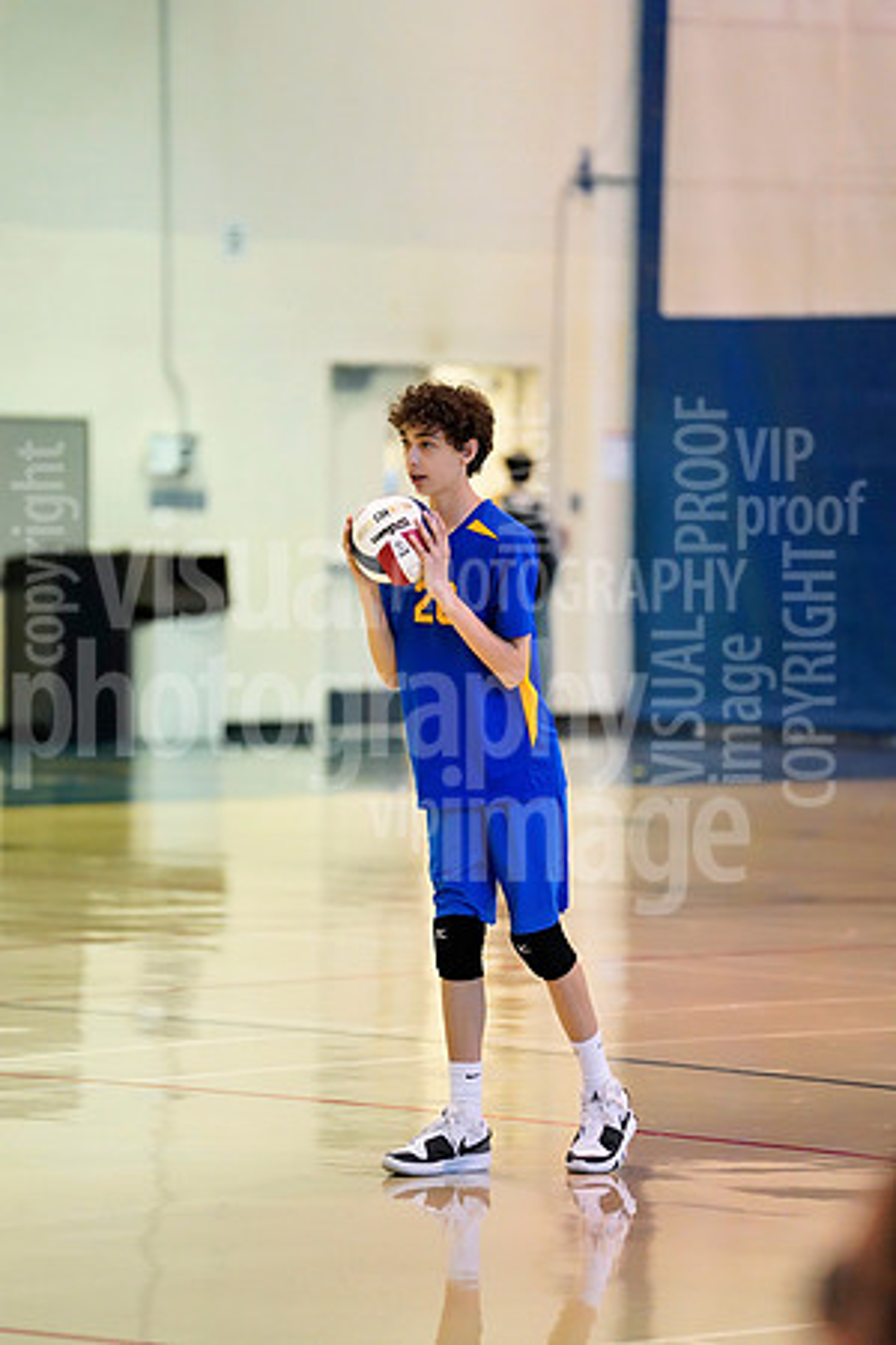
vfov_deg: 10.3
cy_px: 672
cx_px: 448
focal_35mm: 200
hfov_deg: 6.9
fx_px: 7466
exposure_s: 1/640
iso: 8000
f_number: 2.8
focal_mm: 200
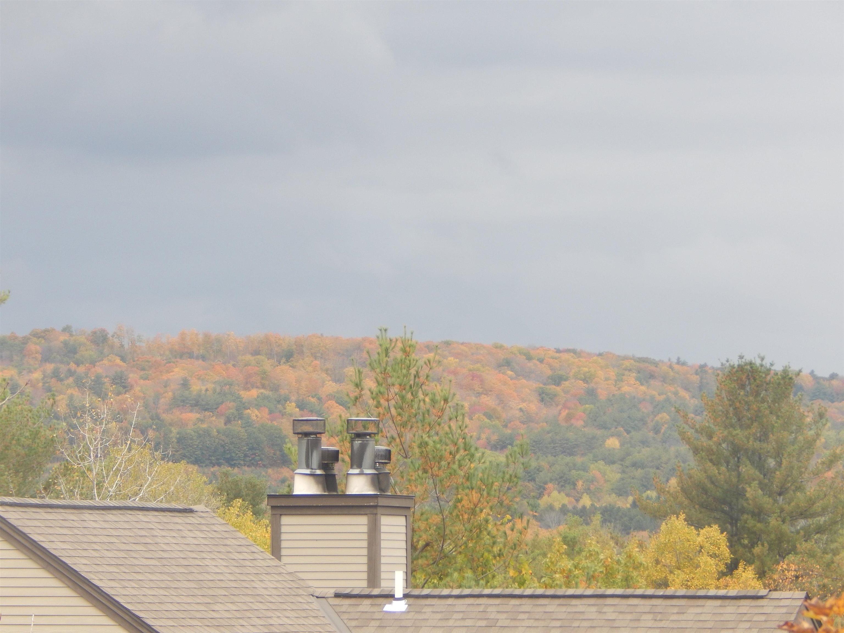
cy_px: 316
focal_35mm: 207
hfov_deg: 9.6
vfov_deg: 7.2
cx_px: 422
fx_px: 5047
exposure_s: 1/100
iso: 180
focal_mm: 37.1
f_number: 5.4
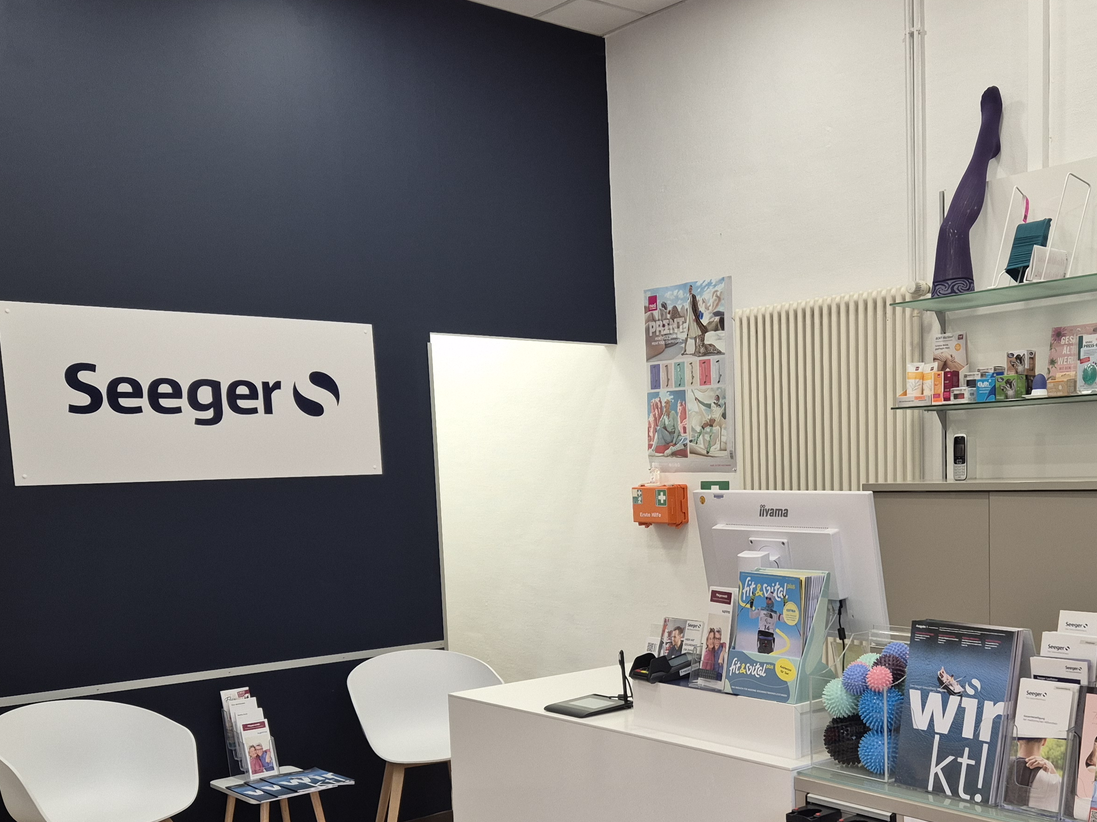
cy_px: 579
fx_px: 1236
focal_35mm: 39
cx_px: 783
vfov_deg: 36.2
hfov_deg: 46.6
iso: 160
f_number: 1.8
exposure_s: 1/100
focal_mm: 5.4
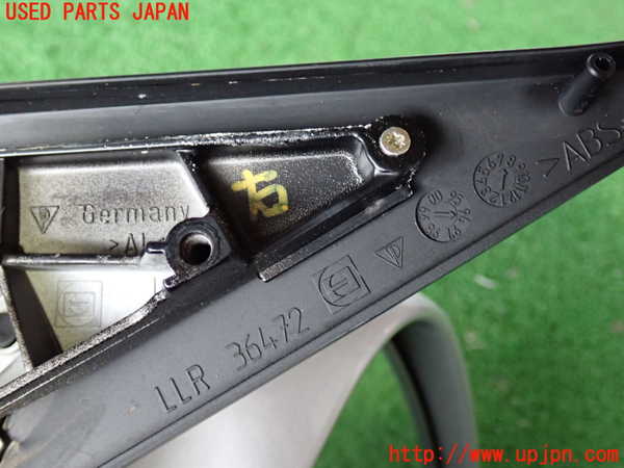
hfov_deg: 45.8
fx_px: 739
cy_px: 234
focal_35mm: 41
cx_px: 312
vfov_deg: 35.1
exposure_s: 1/40
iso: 800
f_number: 2.8
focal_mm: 7.31
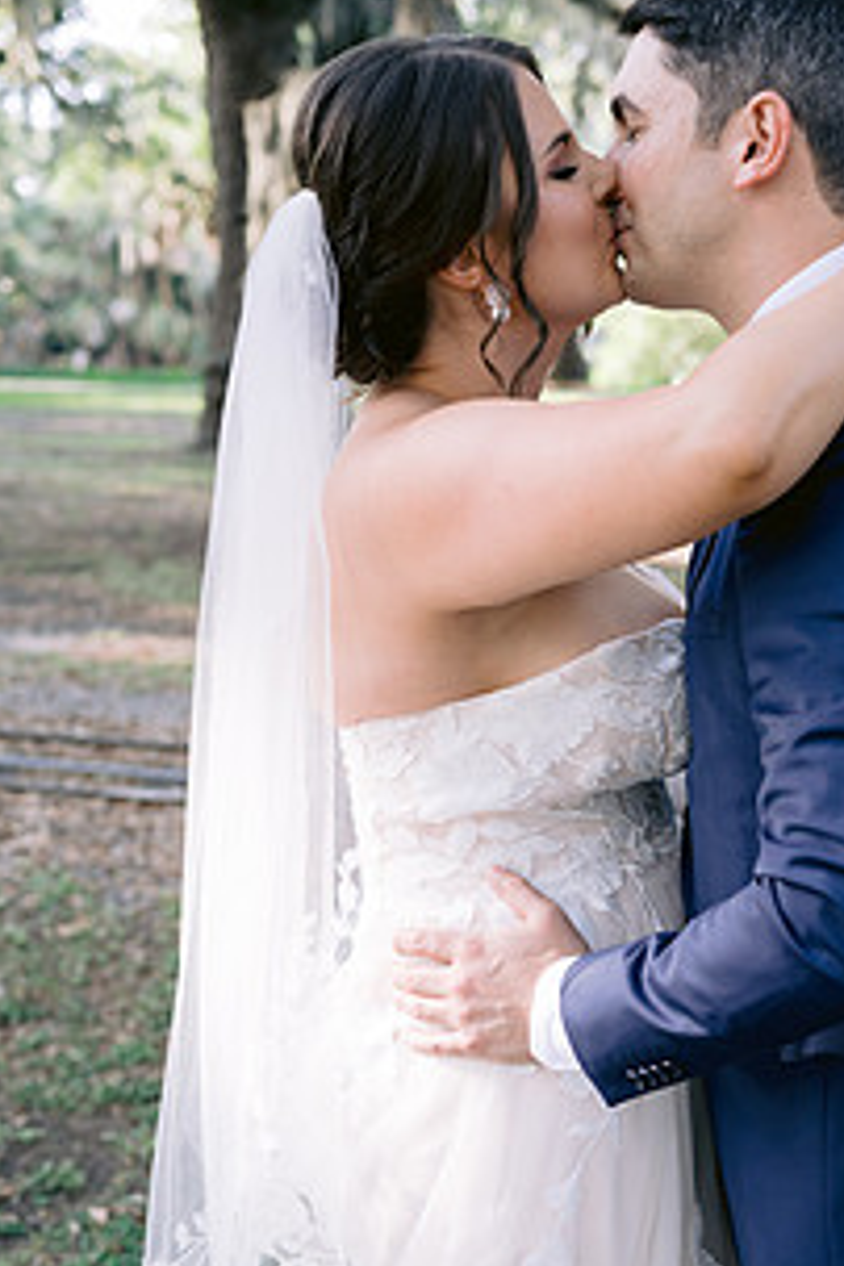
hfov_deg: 25.7
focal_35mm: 52
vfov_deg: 38.0
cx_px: 618
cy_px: 781
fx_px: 1829
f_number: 2.8
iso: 250
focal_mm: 35
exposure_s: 1/250
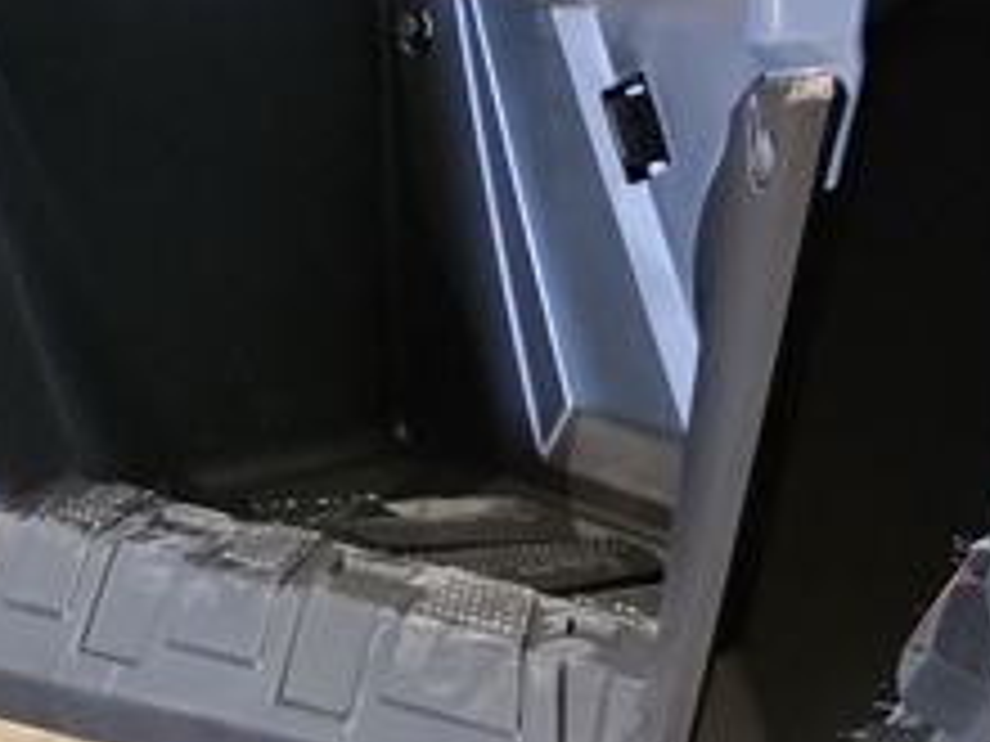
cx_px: 1773
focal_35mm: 167
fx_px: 4776
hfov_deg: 11.1
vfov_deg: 8.9
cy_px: 274
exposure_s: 1/120
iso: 1000
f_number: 1.7
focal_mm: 6.3
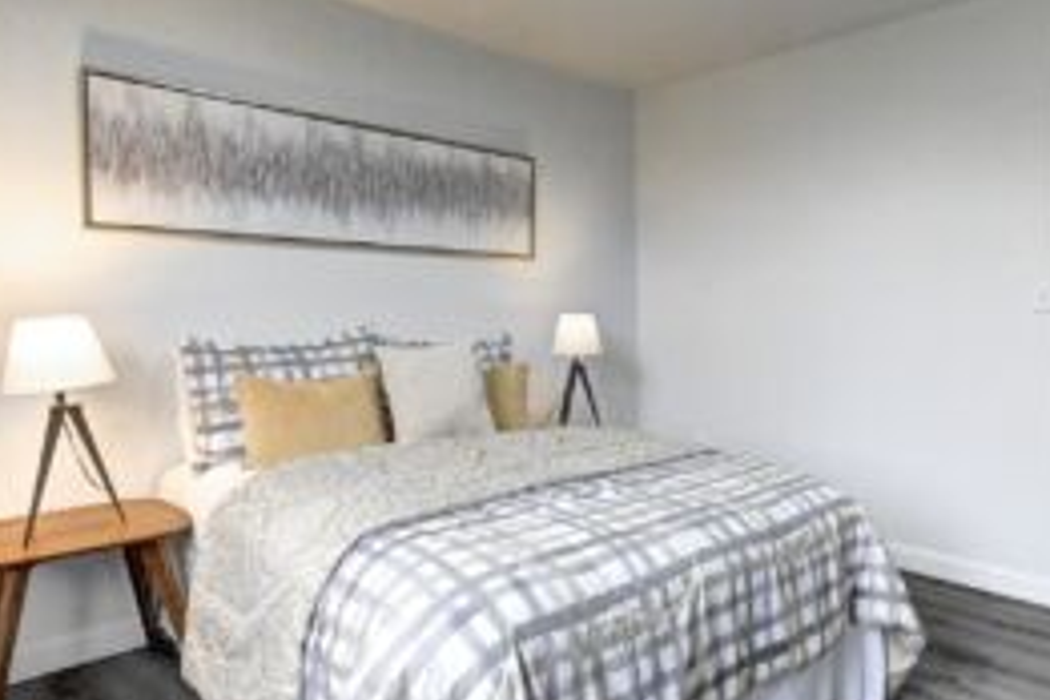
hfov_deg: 75.0
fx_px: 671
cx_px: 648
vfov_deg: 55.1
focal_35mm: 23
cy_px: 336
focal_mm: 10
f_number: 11
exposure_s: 1/20
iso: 4000
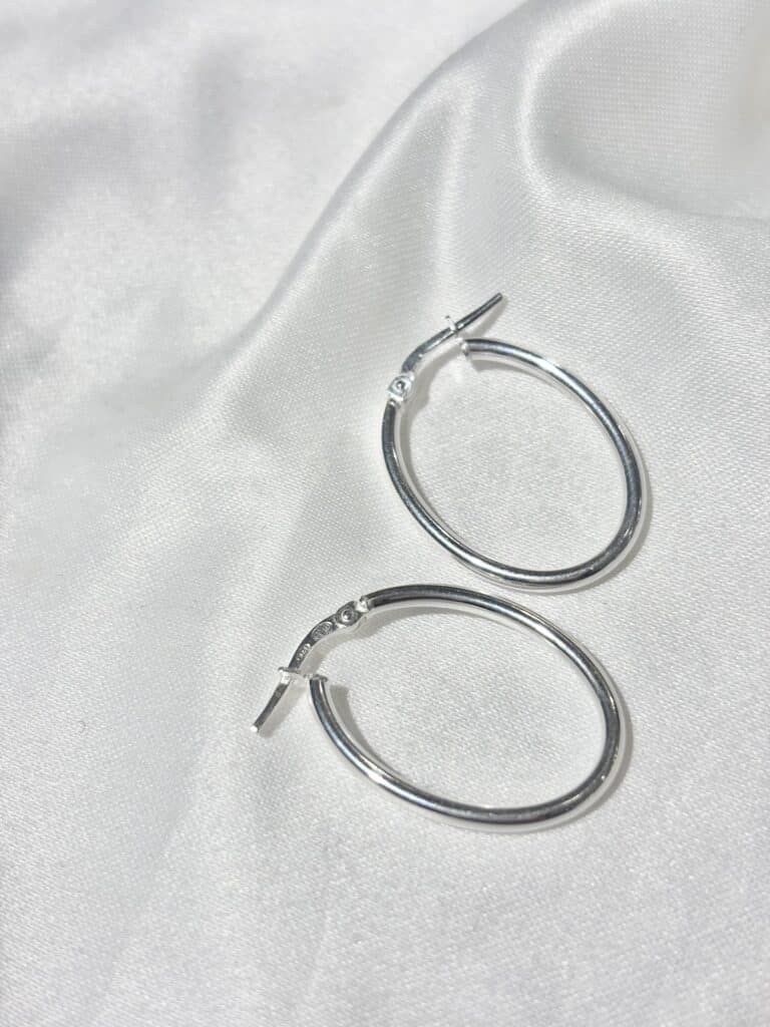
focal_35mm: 52
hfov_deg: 28.0
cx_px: 385
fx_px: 1542
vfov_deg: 36.8
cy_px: 514
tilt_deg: -51.2
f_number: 1.6
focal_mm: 5.96
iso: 32
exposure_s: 1/426
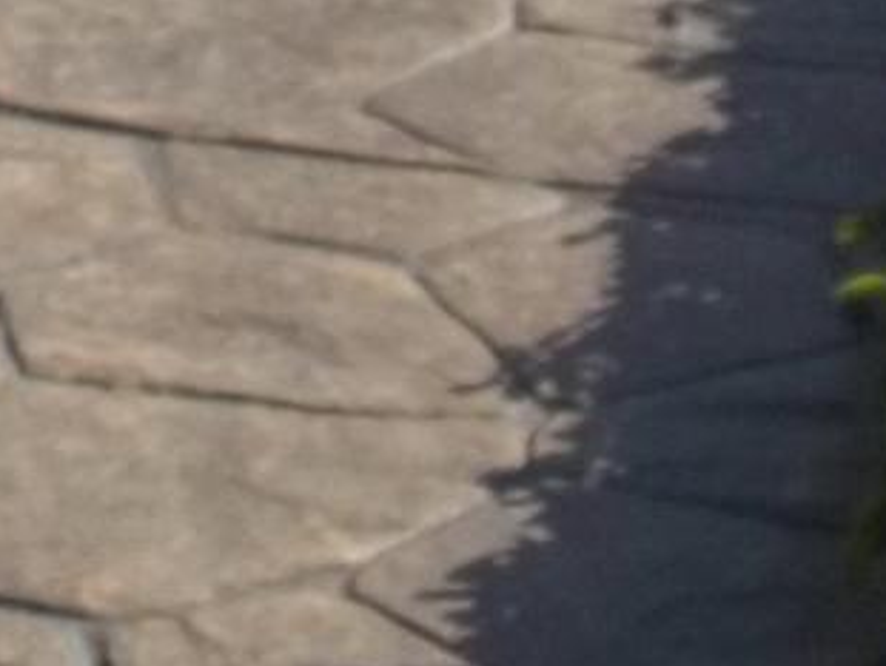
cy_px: -1053
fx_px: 5561
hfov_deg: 8.5
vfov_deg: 6.5
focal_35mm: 217
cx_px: -989
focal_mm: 5.9
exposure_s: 1/160
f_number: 8
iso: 64
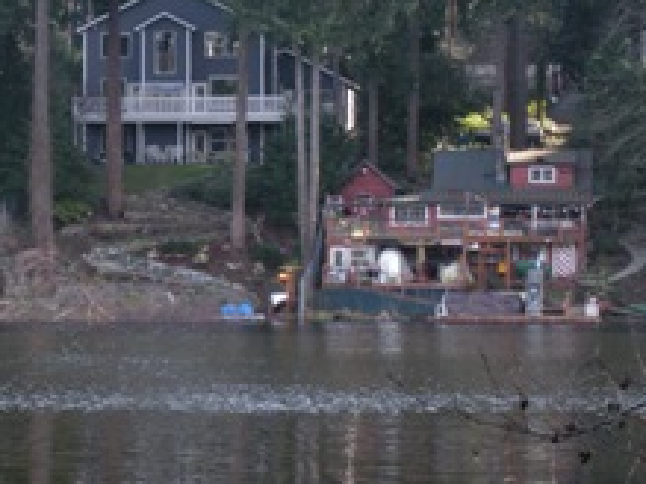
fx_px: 3115
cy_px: 215
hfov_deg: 11.8
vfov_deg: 8.9
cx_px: 146
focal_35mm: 167
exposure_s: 1/125
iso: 222
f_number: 5
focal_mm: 17.4
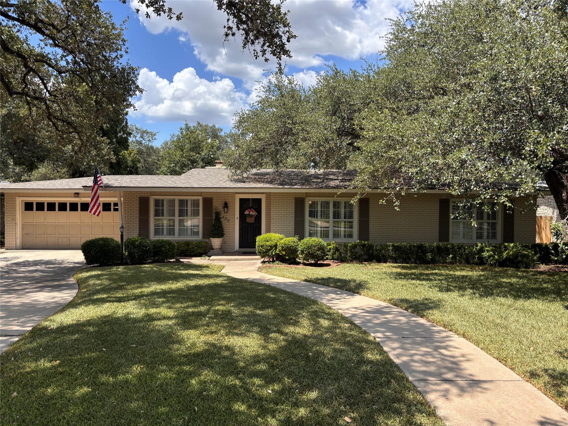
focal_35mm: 26
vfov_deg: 53.1
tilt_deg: -2.2
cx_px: 284
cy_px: 213
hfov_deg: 67.3
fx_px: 427
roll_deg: -0.7
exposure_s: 1/1437
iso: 50
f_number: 1.6
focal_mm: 5.96
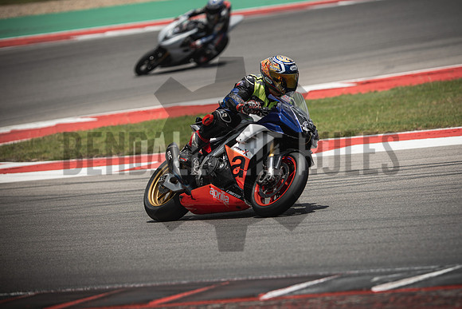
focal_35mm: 300
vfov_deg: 4.6
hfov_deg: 6.9
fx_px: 3851
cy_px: 154
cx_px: 231
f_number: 2.8
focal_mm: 200
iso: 125
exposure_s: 1/2000
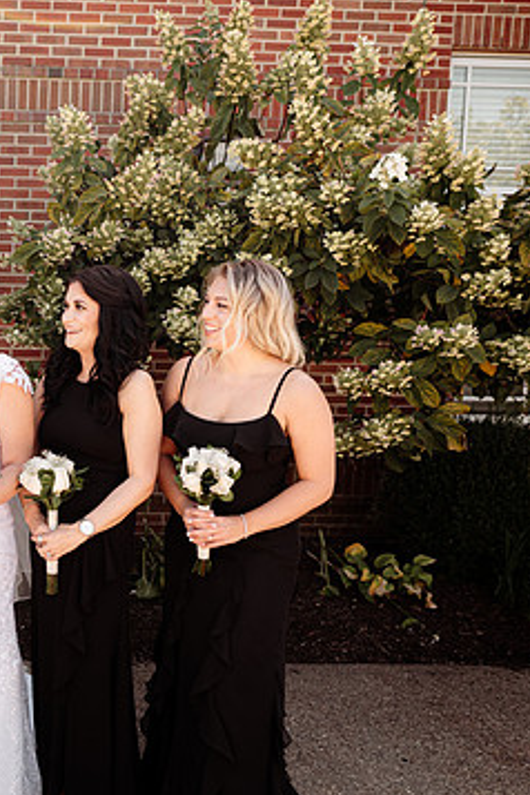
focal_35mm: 39
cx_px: -38
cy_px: 429
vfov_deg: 49.5
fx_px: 861
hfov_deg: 30.9
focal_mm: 24
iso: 160
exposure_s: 1/640
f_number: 2.8
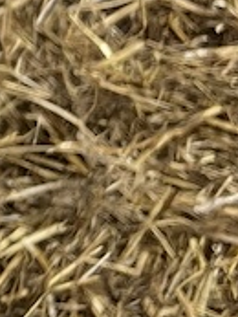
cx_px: -511
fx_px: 1831
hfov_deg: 6.7
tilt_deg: -23.0
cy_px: -140
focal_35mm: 200
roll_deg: -0.5
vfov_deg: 9.6
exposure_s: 1/130
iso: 40
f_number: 1.5
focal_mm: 5.7
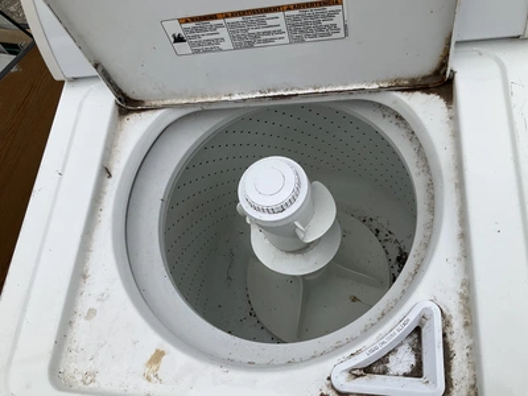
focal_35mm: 29
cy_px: 198
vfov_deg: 48.2
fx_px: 442
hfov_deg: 61.7
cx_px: 264
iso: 25
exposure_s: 1/2959
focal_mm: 3
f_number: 1.8
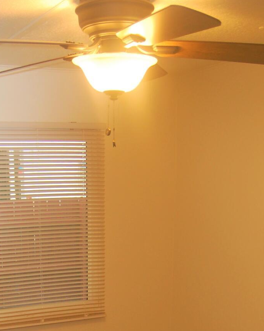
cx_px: 79
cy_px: 301
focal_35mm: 59
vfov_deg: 30.5
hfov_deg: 25.6
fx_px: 576
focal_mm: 18
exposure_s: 1/60
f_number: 3.5
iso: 400
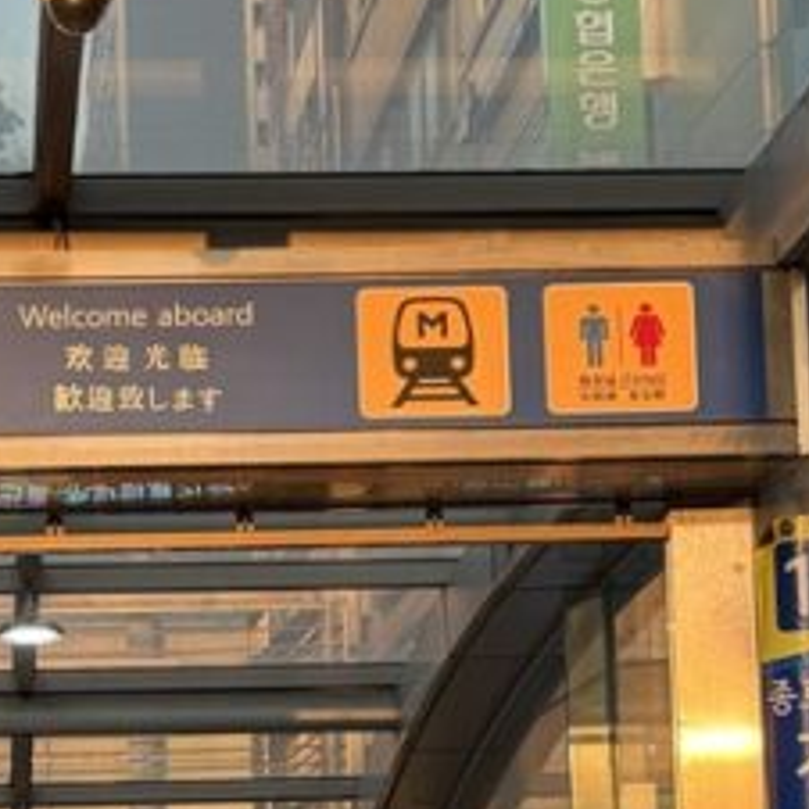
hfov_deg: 16.6
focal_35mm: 104
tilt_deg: +4.3
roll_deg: +1.8
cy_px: 802
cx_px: 115
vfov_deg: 16.4
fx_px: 2750
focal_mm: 5.96
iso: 50
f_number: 1.6
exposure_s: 1/178
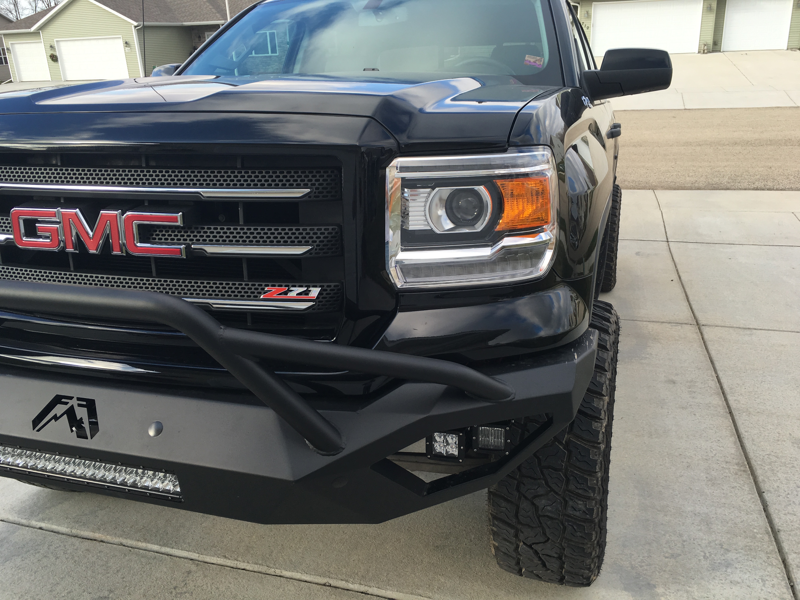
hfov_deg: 61.7
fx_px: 670
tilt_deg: -20.3
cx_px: 400
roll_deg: +2.5
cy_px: 300
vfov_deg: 48.2
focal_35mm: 29
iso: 25
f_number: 2.2
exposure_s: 1/351
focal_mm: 4.15
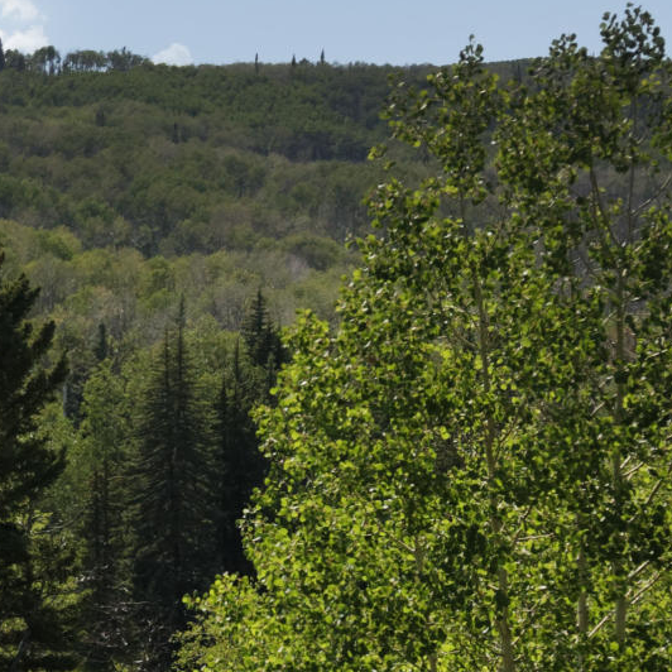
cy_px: 501
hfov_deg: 11.3
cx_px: -710
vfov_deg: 12.5
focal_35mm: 139
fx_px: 3053
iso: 800
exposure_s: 1/3200
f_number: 5.6
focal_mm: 29
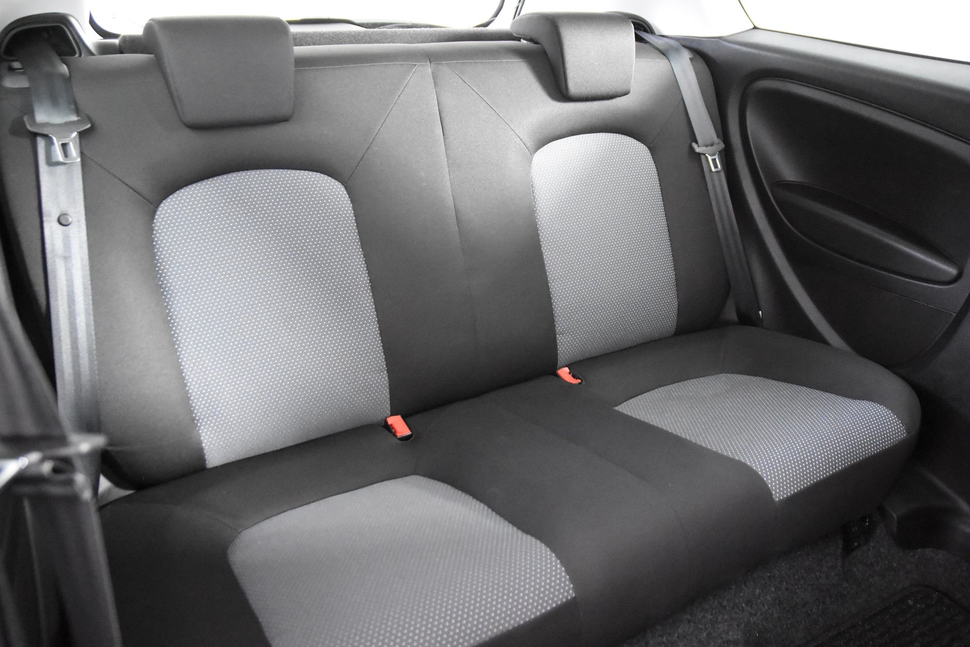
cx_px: 485
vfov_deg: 50.4
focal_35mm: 26
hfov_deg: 70.4
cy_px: 324
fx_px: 687
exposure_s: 1/25
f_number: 2.8
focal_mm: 17
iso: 9000
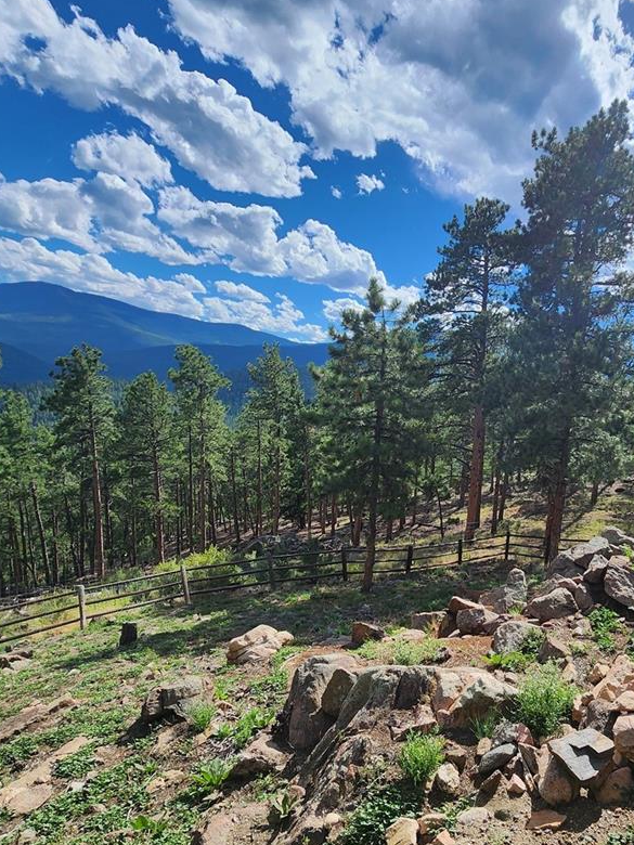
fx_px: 488
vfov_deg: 81.2
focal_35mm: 20
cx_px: 438
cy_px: 486
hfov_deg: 63.8
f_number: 2.2
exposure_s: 1/3327
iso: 50
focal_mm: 2.2
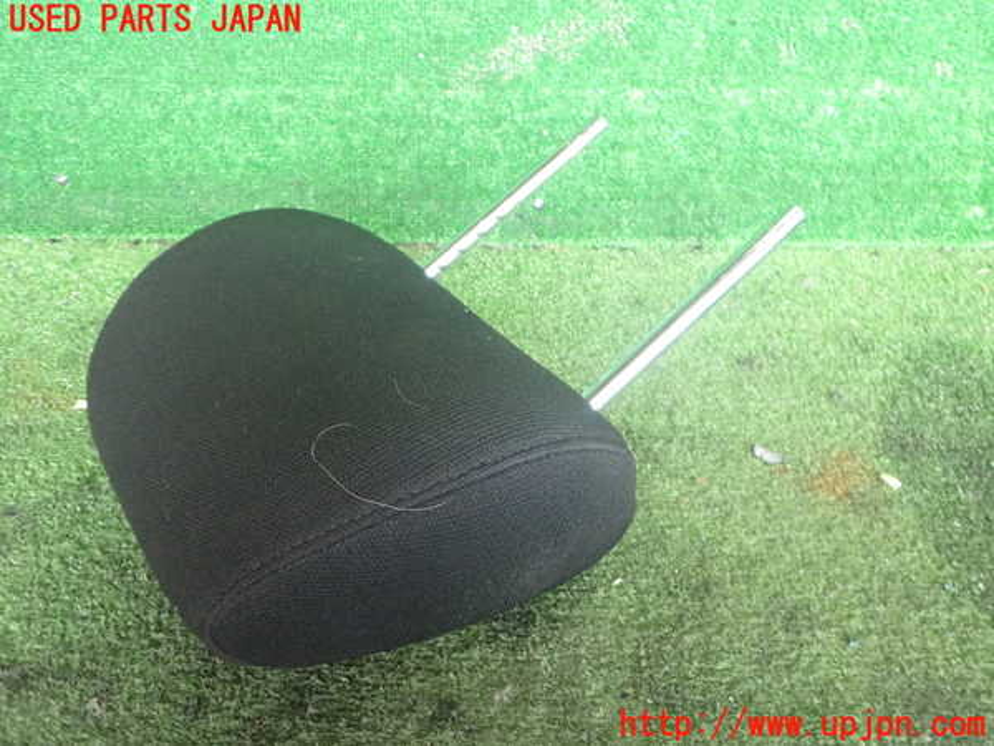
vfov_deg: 46.8
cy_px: 373
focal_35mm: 30
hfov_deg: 60.0
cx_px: 497
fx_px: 861
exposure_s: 1/160
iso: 1000
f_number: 2.3
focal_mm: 5.4
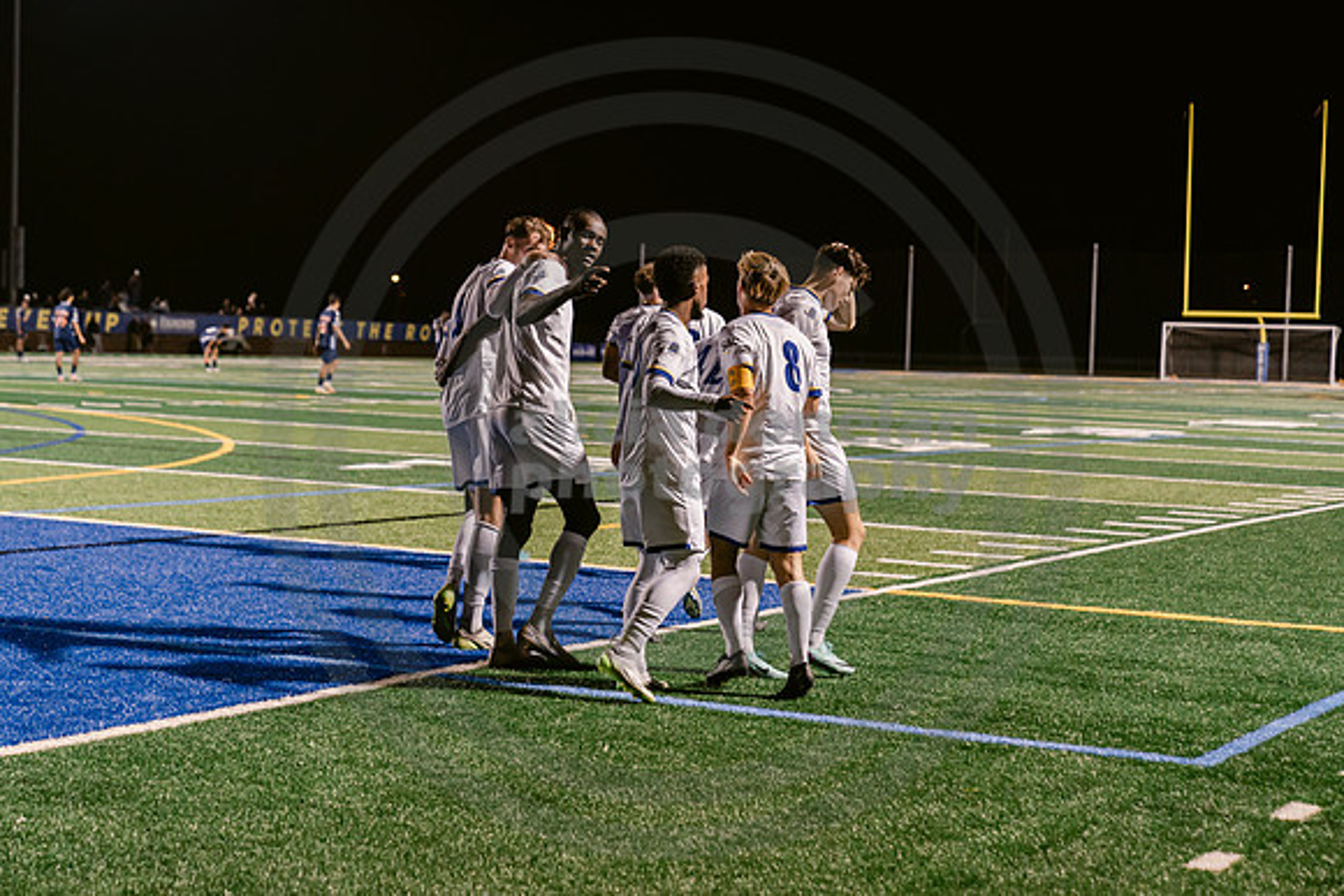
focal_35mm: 70
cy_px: 448
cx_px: 672
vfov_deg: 19.5
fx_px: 2614
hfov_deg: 28.8
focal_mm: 70
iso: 2500
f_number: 3.2
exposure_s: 1/320
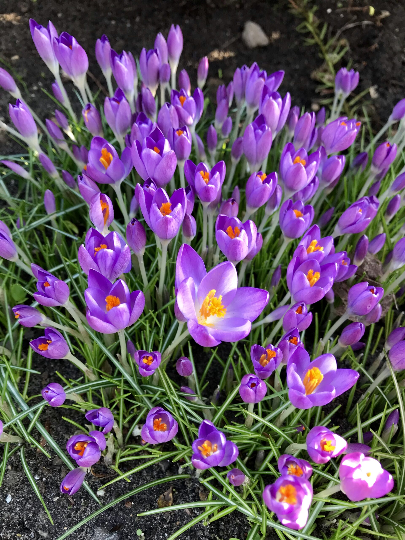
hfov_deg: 49.7
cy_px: 270
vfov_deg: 63.4
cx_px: 202
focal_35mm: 28
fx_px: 437
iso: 32
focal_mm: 3.99
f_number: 1.8
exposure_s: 1/90
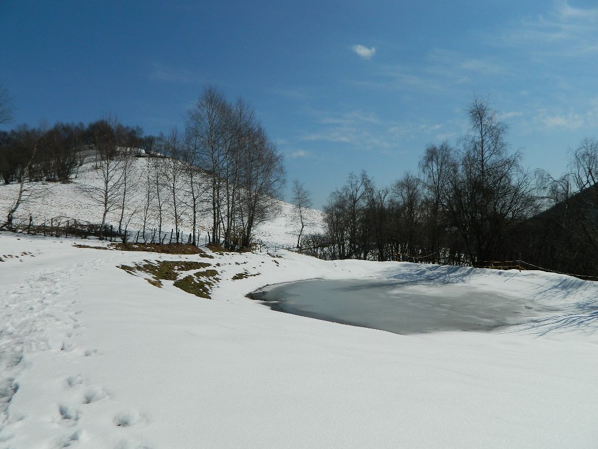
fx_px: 466
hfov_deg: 65.3
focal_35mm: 27
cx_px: 298
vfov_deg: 51.3
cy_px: 231
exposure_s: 1/500
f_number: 8.7
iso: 80
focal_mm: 4.5
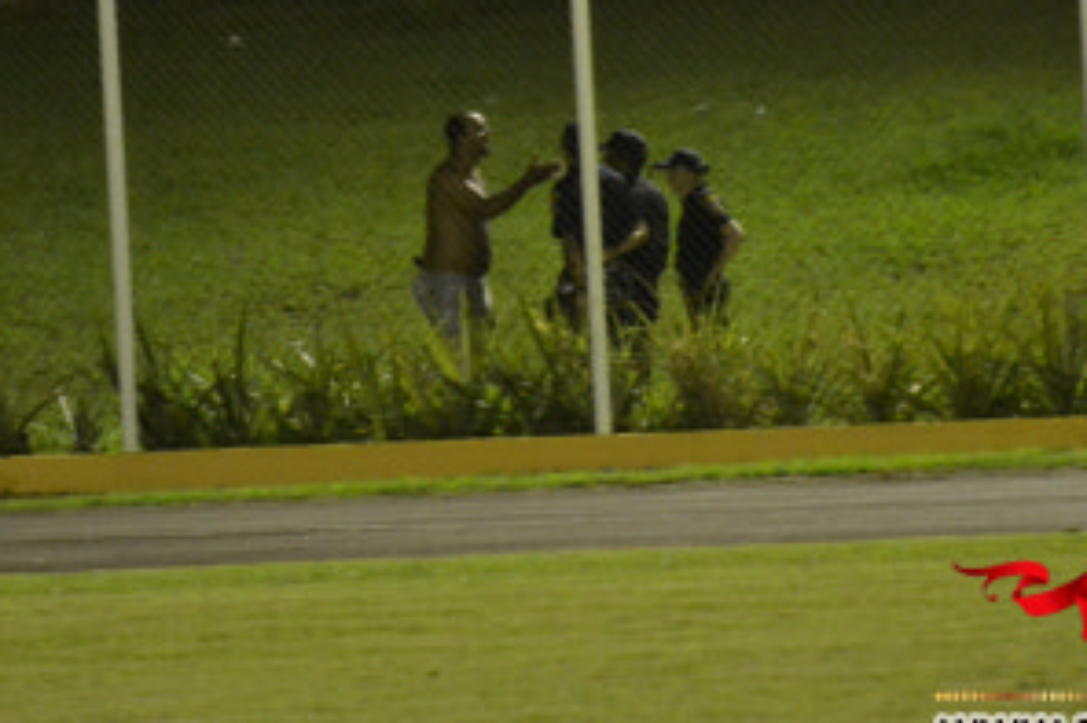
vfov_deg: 4.0
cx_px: 551
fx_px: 10316
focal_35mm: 342
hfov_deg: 6.0
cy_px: 196
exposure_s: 1/25
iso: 3200
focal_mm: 135
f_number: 5.6
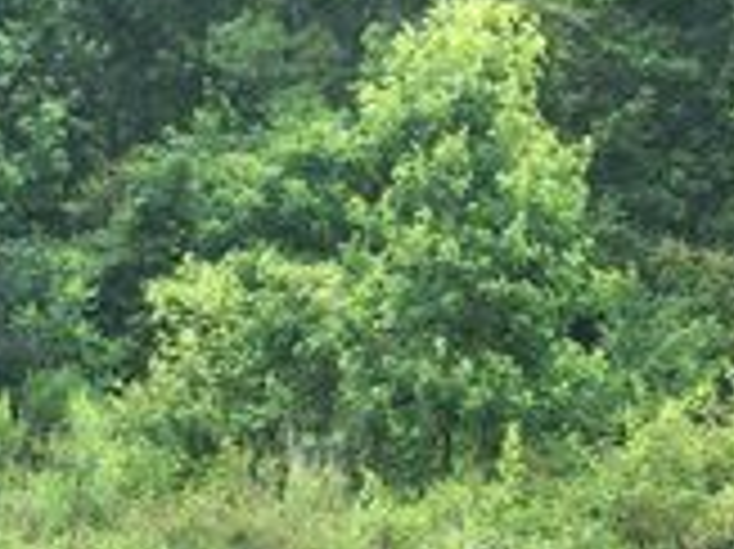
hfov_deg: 21.9
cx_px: 221
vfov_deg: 15.9
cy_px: 677
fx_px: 1886
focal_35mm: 89
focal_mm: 4.15
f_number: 2.2
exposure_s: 1/405
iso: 25
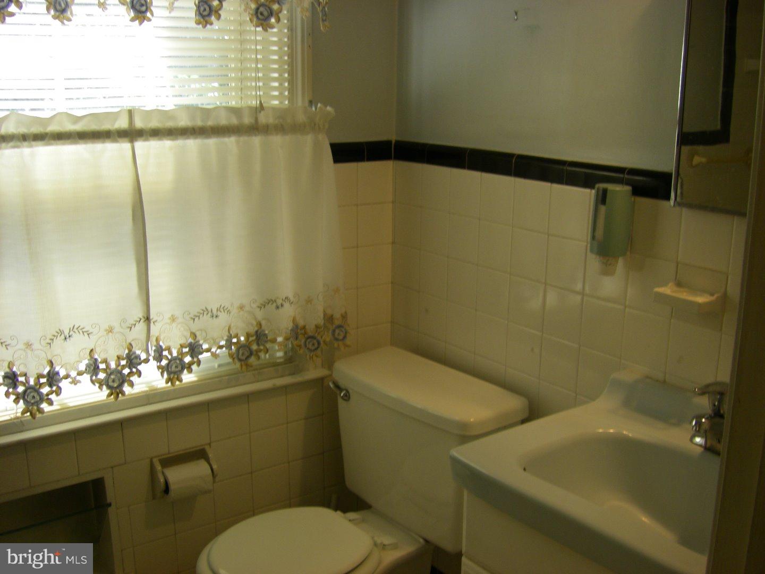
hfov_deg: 49.0
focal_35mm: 38
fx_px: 840
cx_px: 382
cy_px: 287
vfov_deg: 37.7
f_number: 3.5
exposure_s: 1/50
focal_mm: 6.3
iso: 80
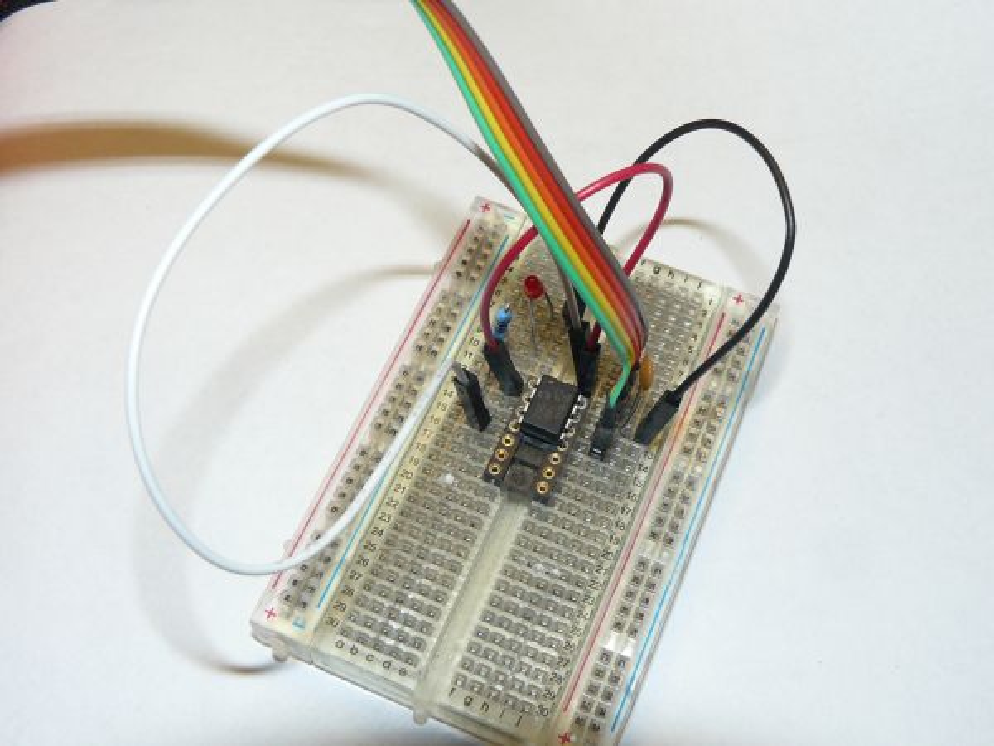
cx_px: 497
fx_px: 1235
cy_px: 373
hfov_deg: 43.9
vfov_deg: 33.6
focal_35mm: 43
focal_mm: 6
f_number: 4
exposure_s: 1/25
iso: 100
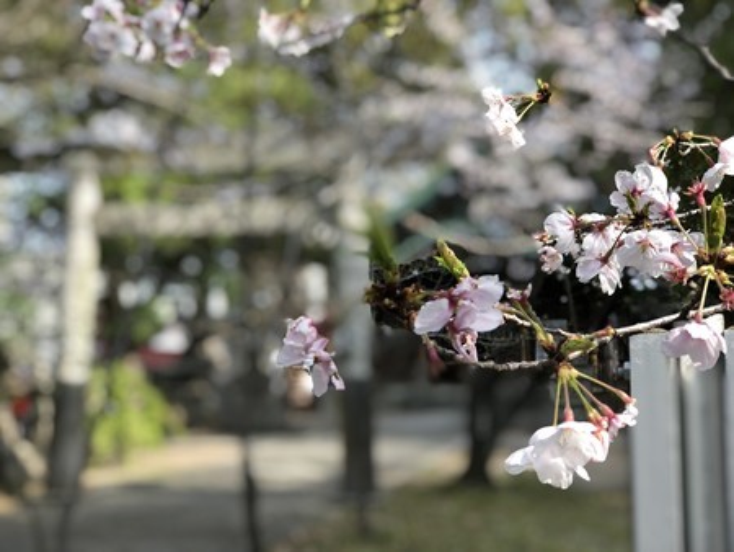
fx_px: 1209
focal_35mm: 57
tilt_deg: +4.2
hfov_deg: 33.8
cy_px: 276
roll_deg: +0.9
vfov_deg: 25.7
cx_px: 367
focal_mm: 6.6
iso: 20
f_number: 2.8
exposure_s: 1/120
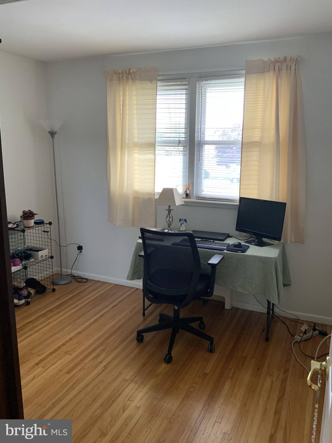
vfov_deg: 61.7
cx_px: 166
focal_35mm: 29
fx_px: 371
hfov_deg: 48.2
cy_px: 222
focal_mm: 3
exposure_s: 1/60
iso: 125
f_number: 1.8
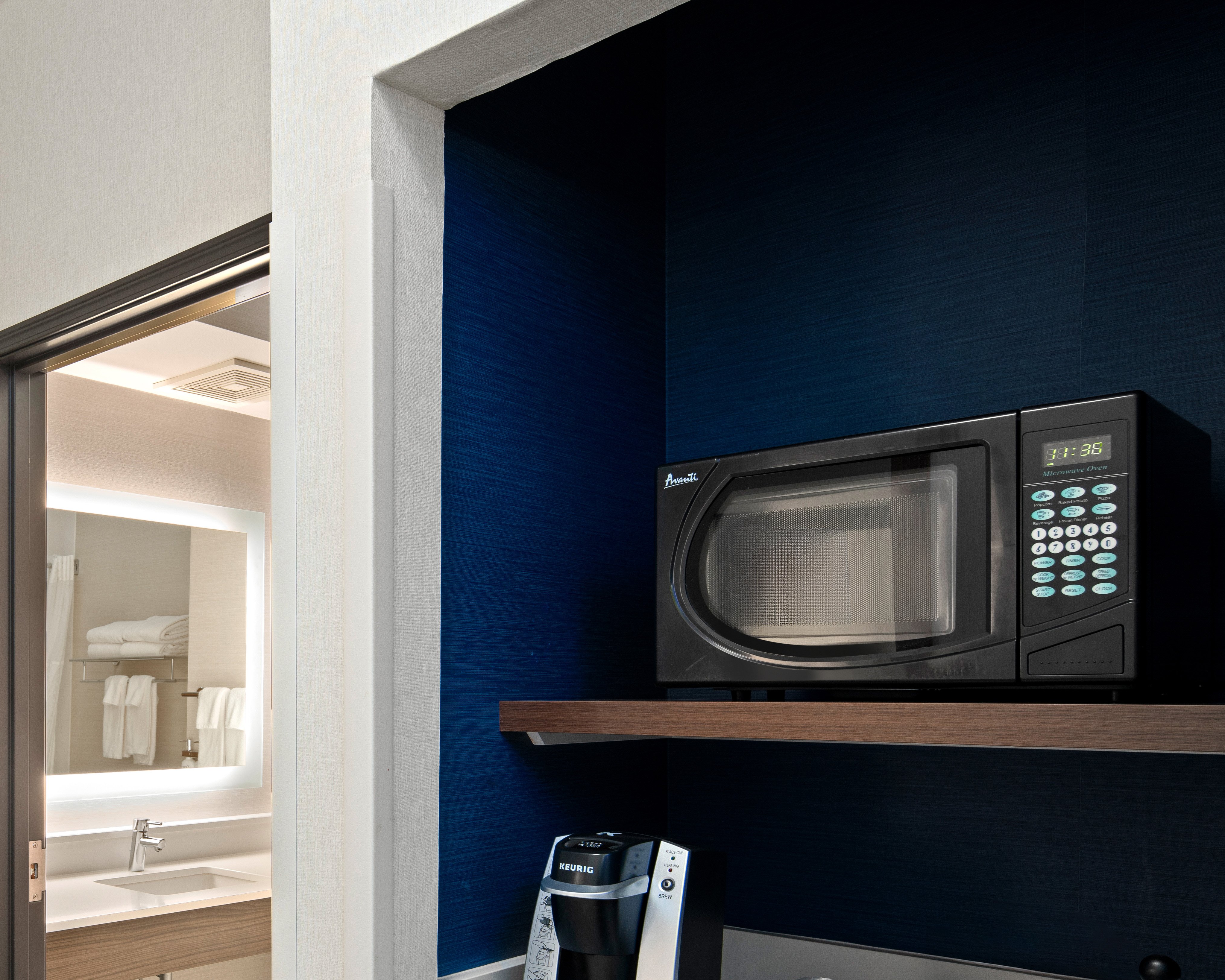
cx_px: 157
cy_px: 760
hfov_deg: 51.5
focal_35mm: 31
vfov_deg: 45.1
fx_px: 1124
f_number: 8
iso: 250
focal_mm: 17
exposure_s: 1/1.25
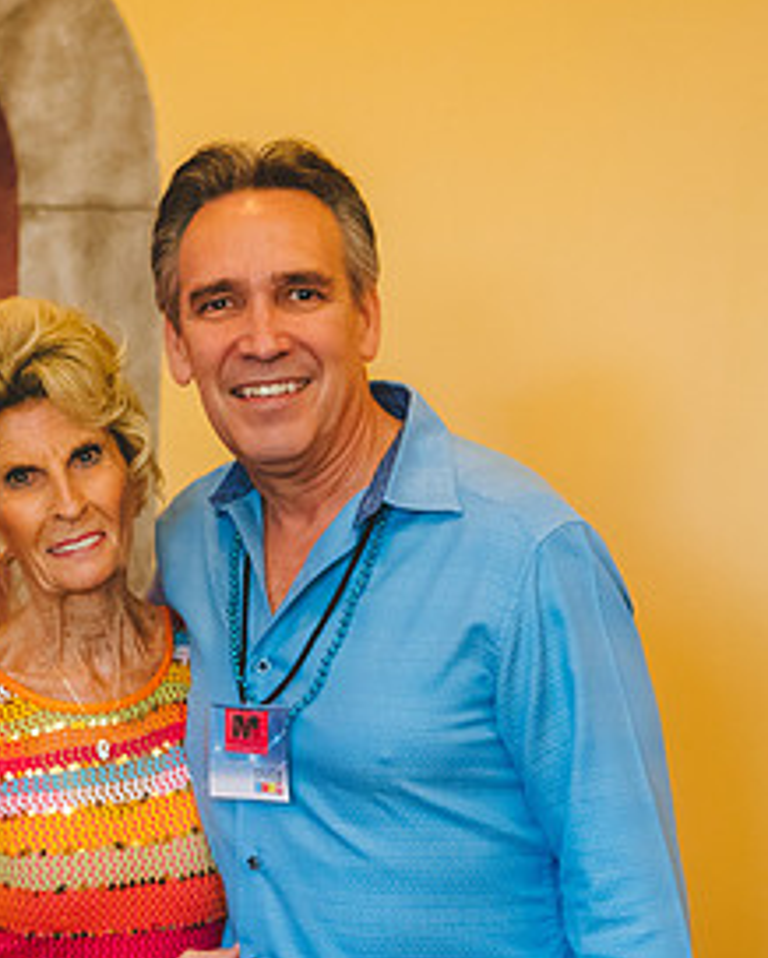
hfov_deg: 12.7
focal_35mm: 121
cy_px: 669
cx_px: 214
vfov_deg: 15.8
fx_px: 3434
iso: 1600
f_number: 3.5
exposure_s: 1/160
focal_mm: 52
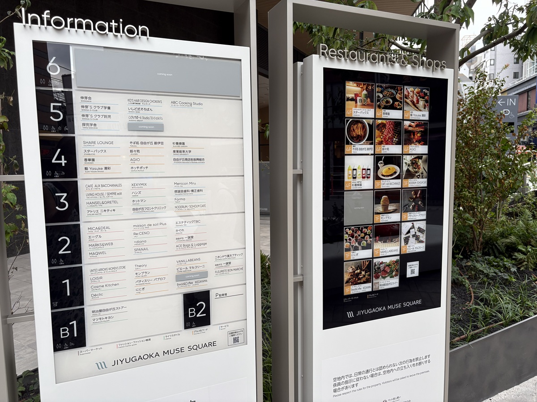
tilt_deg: -5.8
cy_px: 201
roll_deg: +1.5
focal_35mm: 26
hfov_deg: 67.3
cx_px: 268
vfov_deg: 53.1
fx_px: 403
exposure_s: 1/121
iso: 40
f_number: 1.6
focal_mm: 5.96
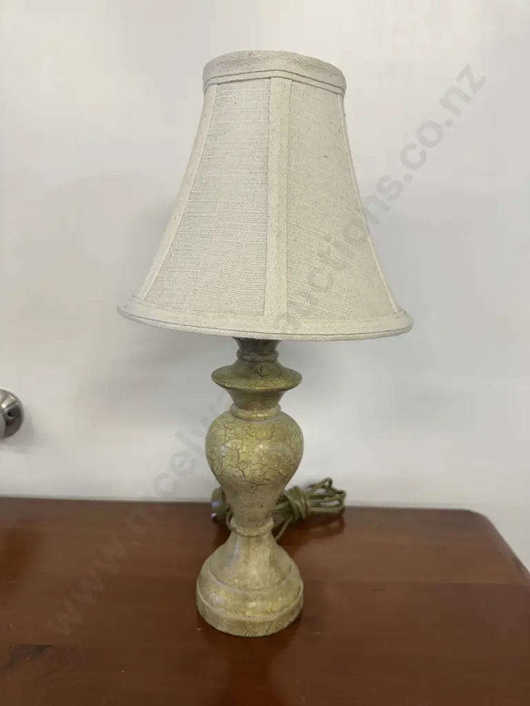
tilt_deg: -12.3
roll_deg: -1.8
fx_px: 490
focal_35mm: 24
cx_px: 265
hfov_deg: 56.8
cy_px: 353
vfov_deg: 71.6
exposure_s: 1/100
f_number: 1.78
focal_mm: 6.86
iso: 125
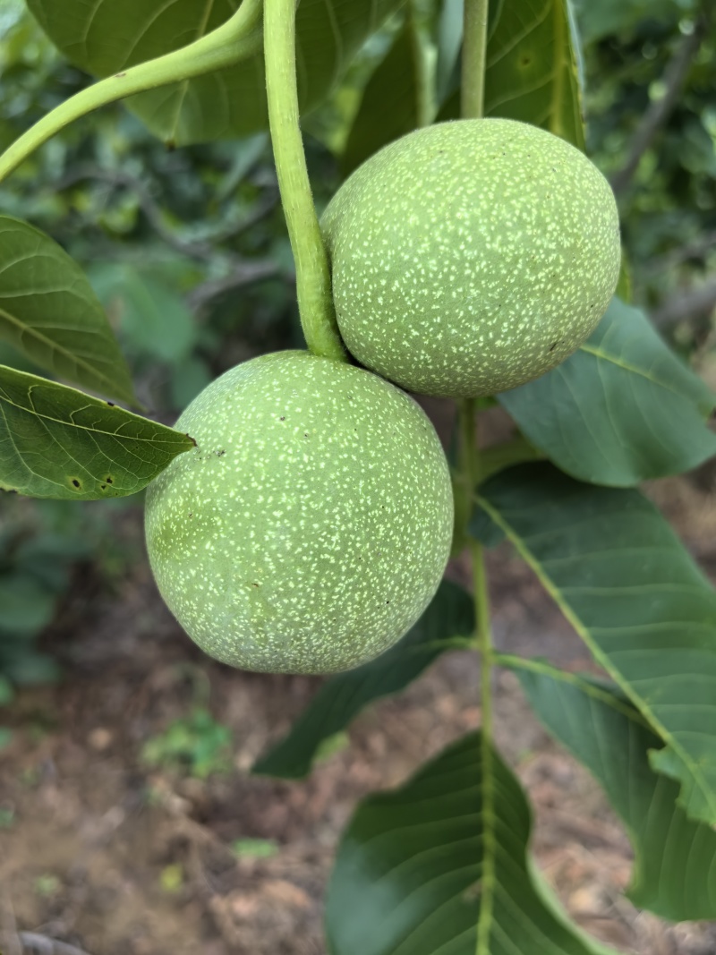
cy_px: 478
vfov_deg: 65.3
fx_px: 745
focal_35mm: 27
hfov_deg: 51.3
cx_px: 358
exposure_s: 1/100
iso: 100
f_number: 2
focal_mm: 5.75
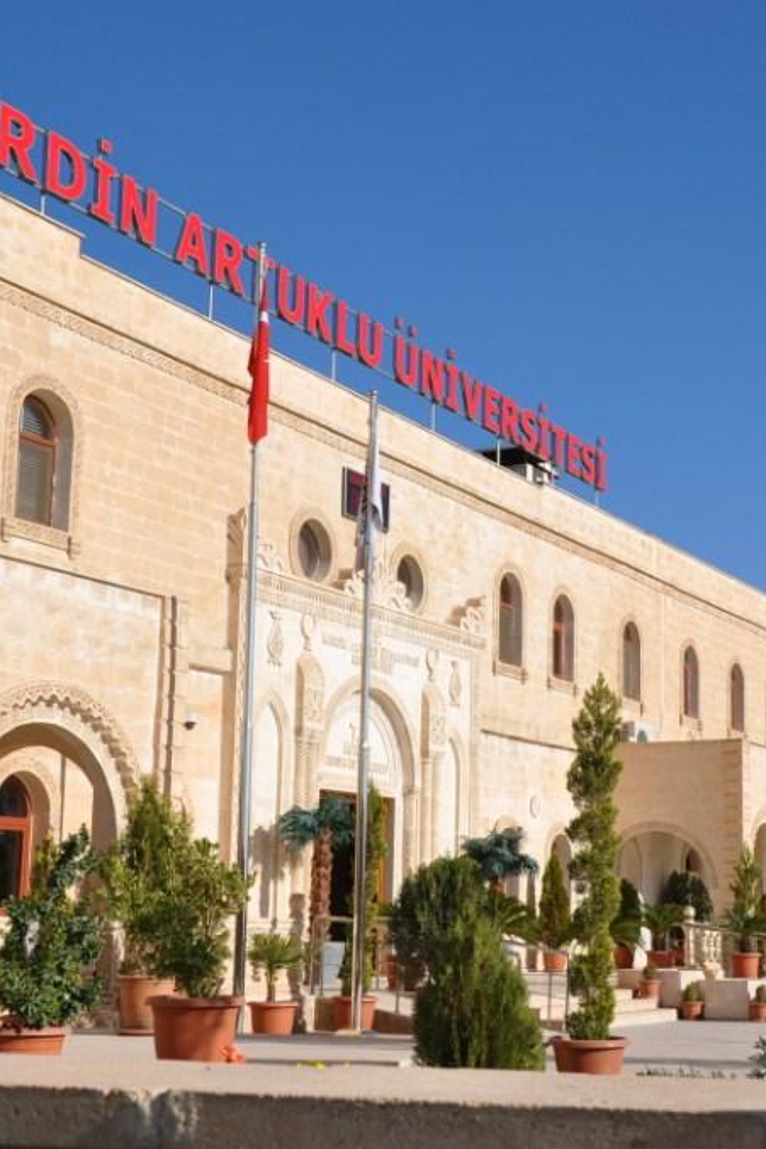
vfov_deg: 33.9
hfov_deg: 22.8
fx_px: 1882
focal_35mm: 59
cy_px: 574
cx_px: 569
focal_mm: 26
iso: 200
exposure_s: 1/400
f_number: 10
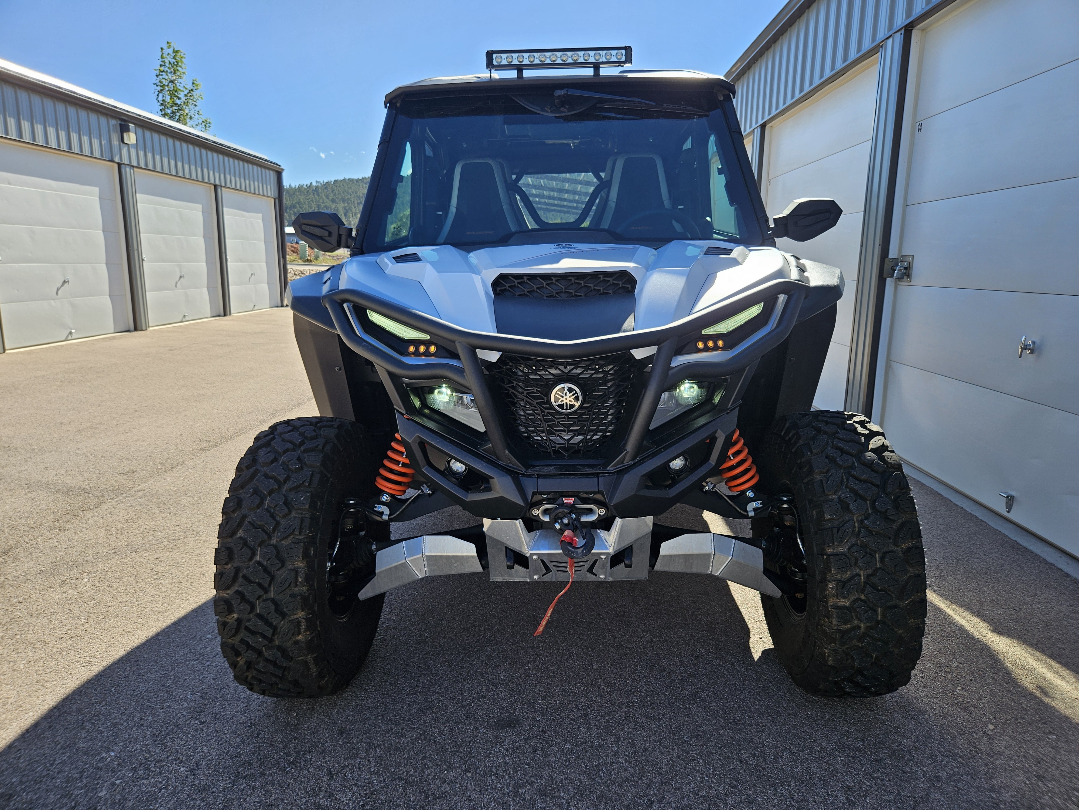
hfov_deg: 73.9
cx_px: 540
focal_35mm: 23
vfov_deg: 58.9
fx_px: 717
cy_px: 405
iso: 25
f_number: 1.8
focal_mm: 5.4
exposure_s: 1/848
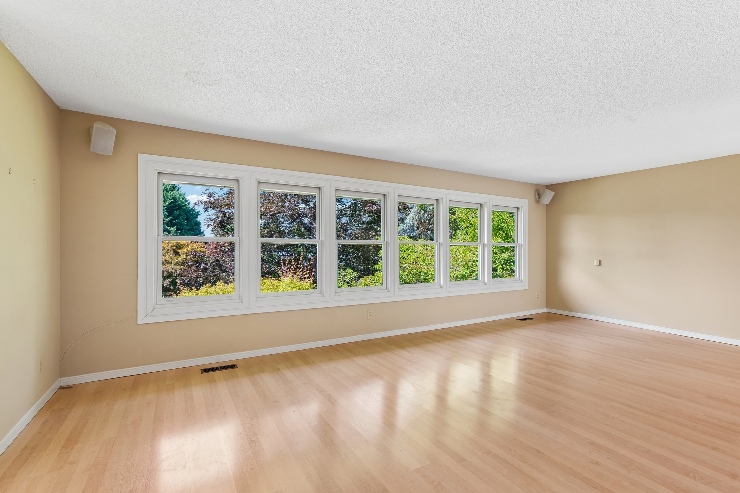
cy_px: 246
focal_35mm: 16
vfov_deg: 73.7
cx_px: 370
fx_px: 329
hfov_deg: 96.7
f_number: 8
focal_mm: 16
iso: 400
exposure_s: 1/40
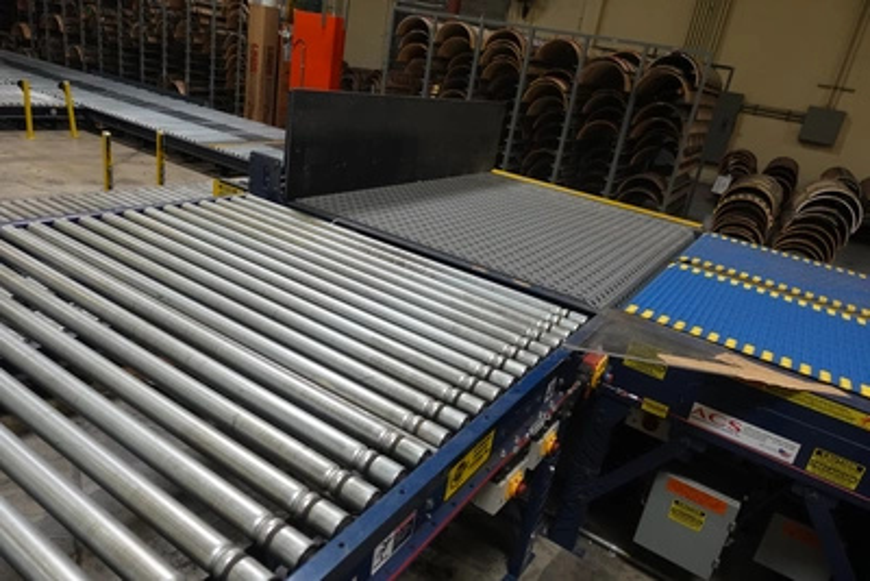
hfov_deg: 73.7
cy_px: 290
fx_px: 580
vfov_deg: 53.2
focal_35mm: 24
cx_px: 435
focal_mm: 8.8
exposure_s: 1/250
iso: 1000
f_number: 1.8
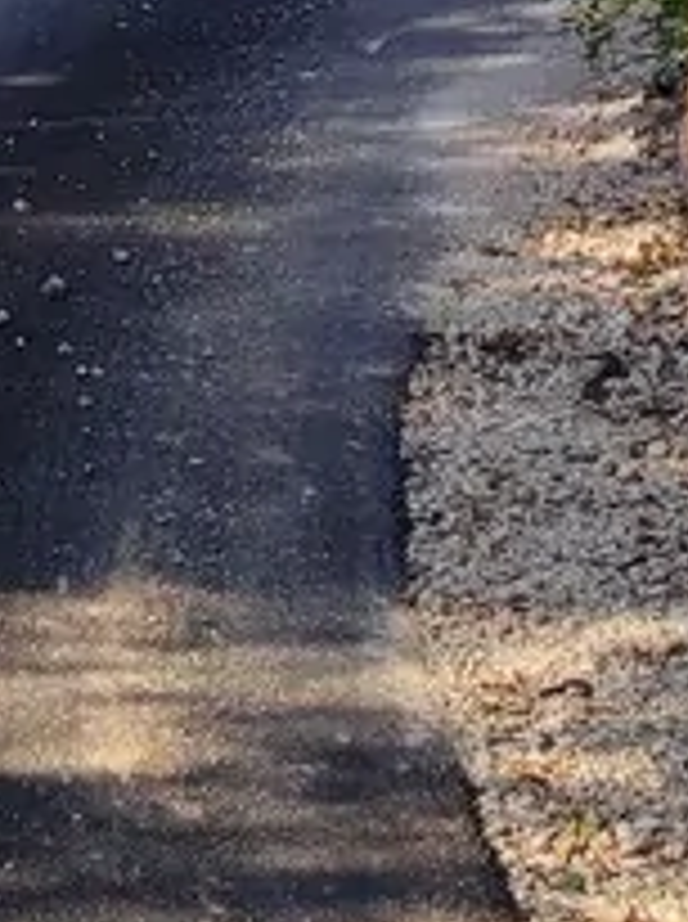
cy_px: -391
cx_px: -299
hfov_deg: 12.8
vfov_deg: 16.6
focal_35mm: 110
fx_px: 2924
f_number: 1.9
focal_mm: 6.04
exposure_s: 1/340
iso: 50
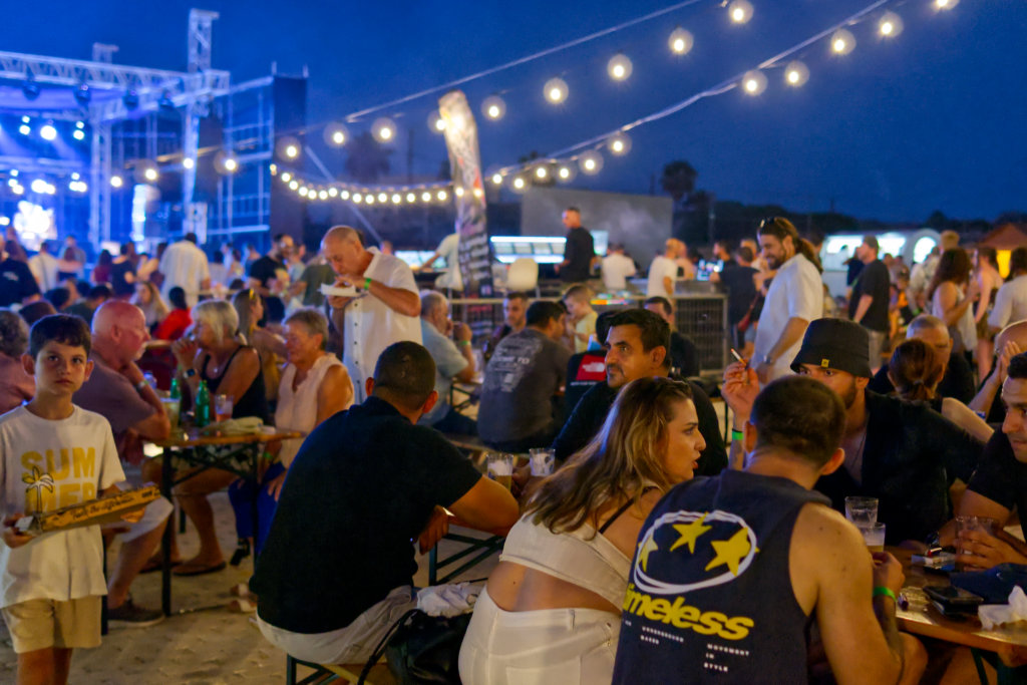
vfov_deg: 29.9
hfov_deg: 43.6
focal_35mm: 45
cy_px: 342
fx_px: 1284
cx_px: 514
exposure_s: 1/100
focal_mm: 30
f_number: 2
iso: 6400
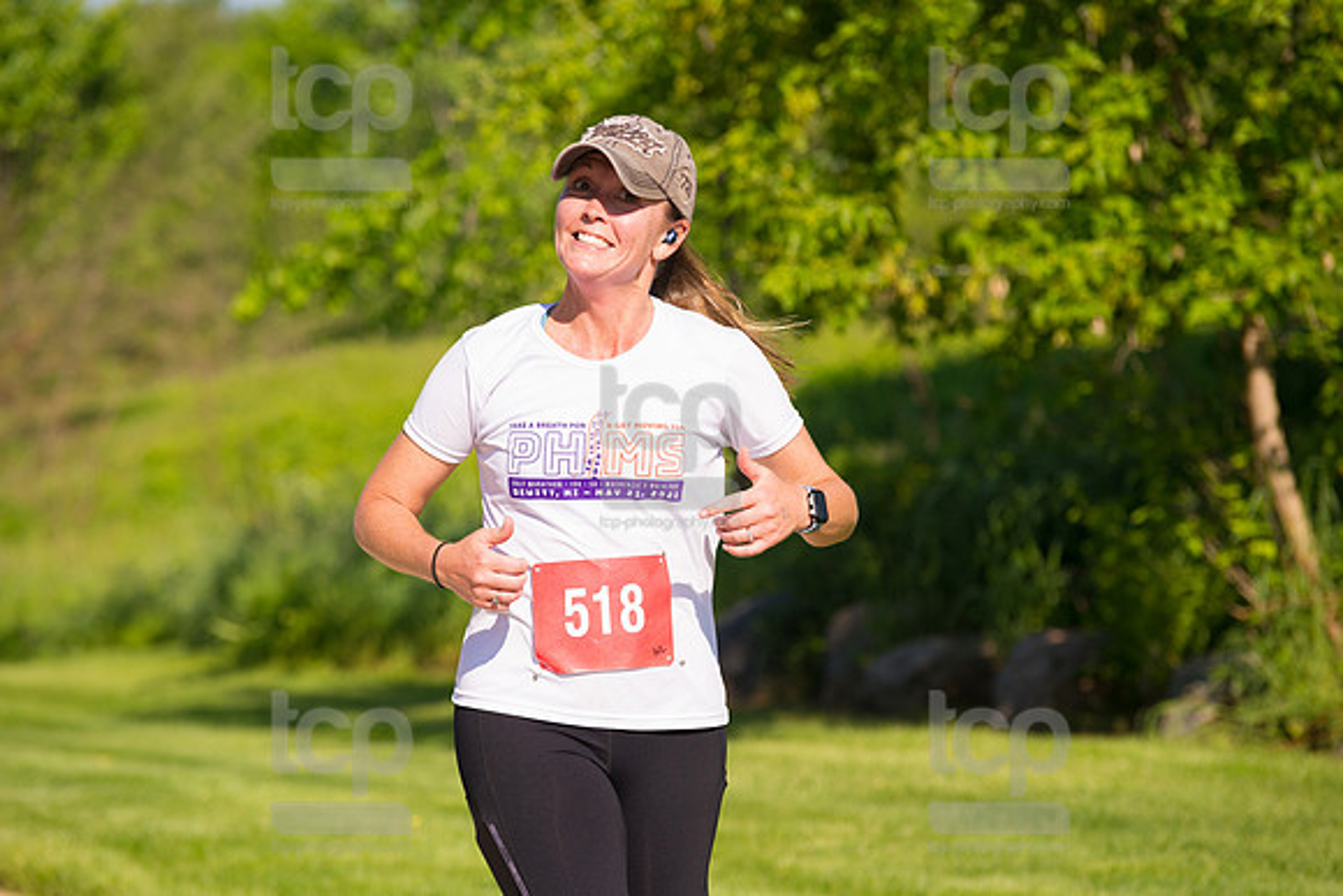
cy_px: 448
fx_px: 6343
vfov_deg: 8.1
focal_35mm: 170
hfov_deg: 12.1
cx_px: 672
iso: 400
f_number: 5.6
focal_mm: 170
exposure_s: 1/2000
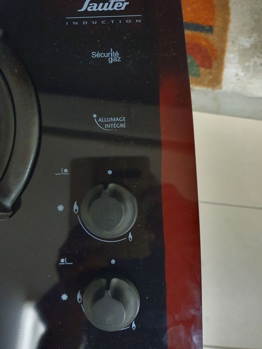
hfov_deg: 53.1
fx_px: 262
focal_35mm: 26
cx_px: 131
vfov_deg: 67.3
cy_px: 174
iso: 400
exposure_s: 1/50
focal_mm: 4.32
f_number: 1.5
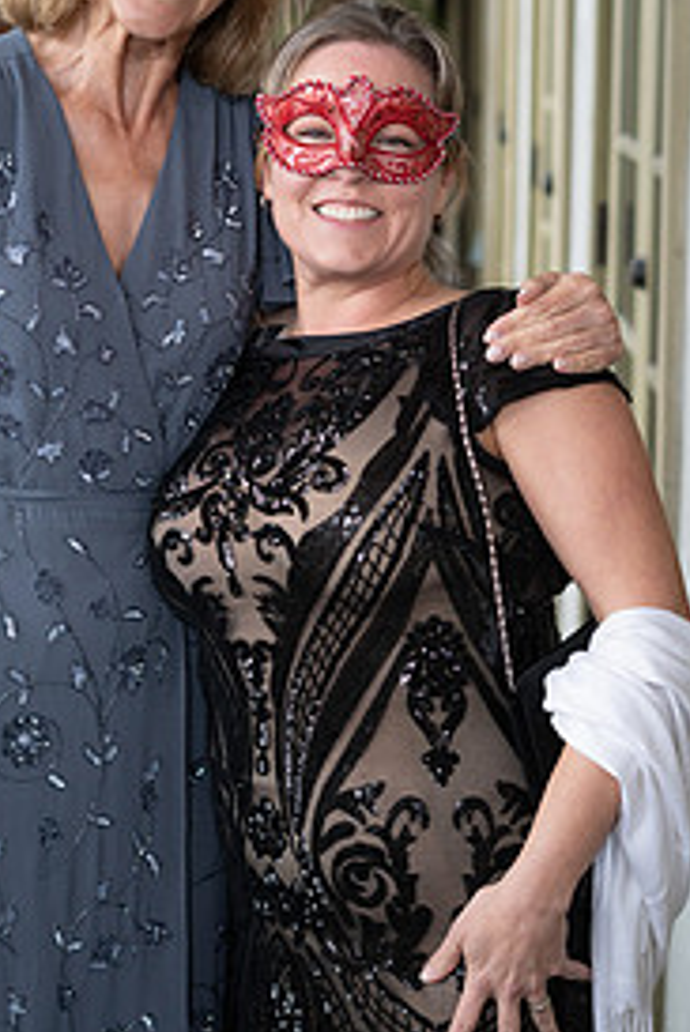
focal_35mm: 82
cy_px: 294
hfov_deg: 16.6
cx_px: 211
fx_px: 2354
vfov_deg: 24.5
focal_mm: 50
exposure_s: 1/160
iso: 400
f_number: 3.2
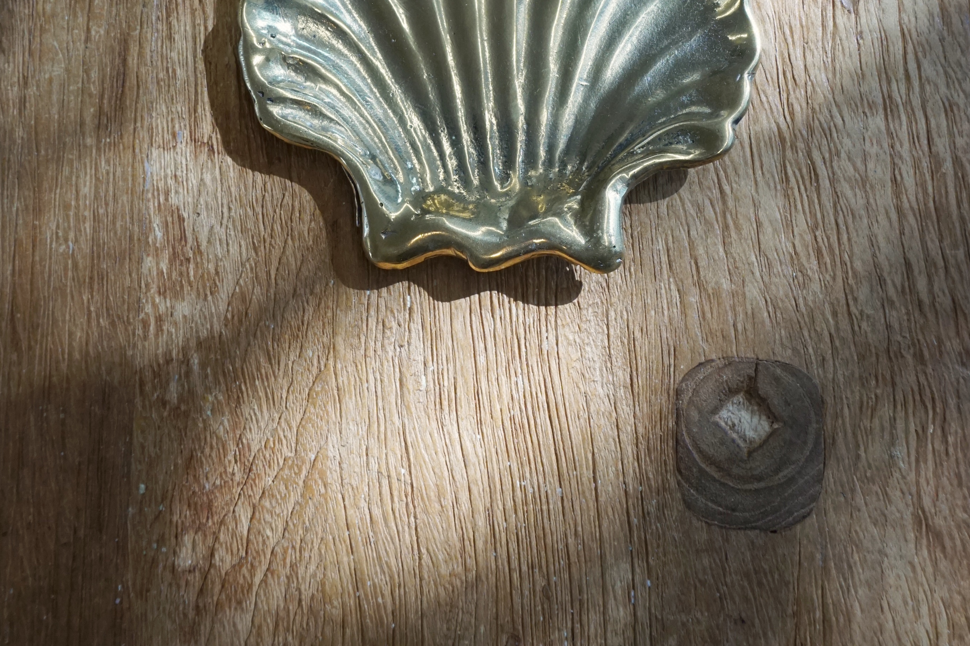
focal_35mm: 46
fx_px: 1239
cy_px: 43
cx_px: 481
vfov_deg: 28.0
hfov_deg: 42.7
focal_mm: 20
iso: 1000
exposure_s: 1/160
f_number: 11
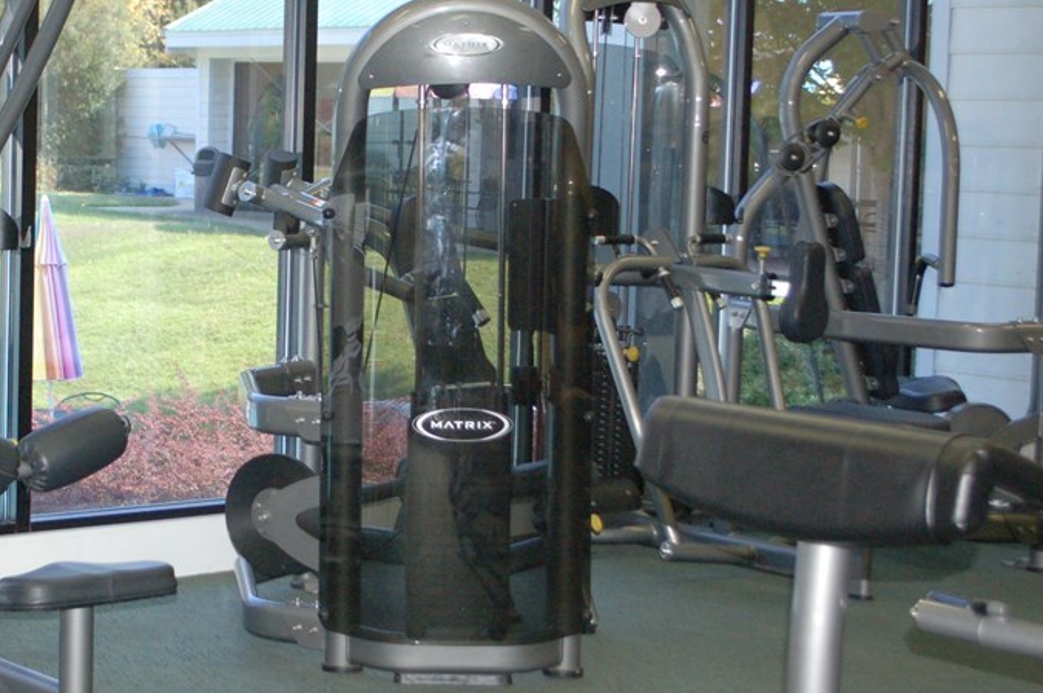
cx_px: 257
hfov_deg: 24.5
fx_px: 2373
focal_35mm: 82
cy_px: 301
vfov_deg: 16.6
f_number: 5
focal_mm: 34
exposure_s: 1/60
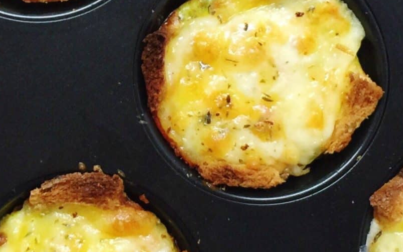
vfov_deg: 13.3
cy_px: 83
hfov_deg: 21.2
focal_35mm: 98
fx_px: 1076
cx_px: 172
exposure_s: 1/17
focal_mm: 4.15
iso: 64
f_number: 2.2
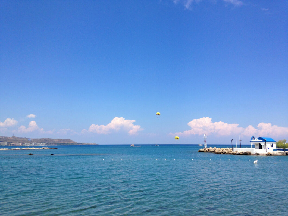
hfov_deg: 55.4
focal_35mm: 33
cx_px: 144
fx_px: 275
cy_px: 108
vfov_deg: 42.9
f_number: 2.4
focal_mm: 4.12
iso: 50
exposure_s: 1/2262
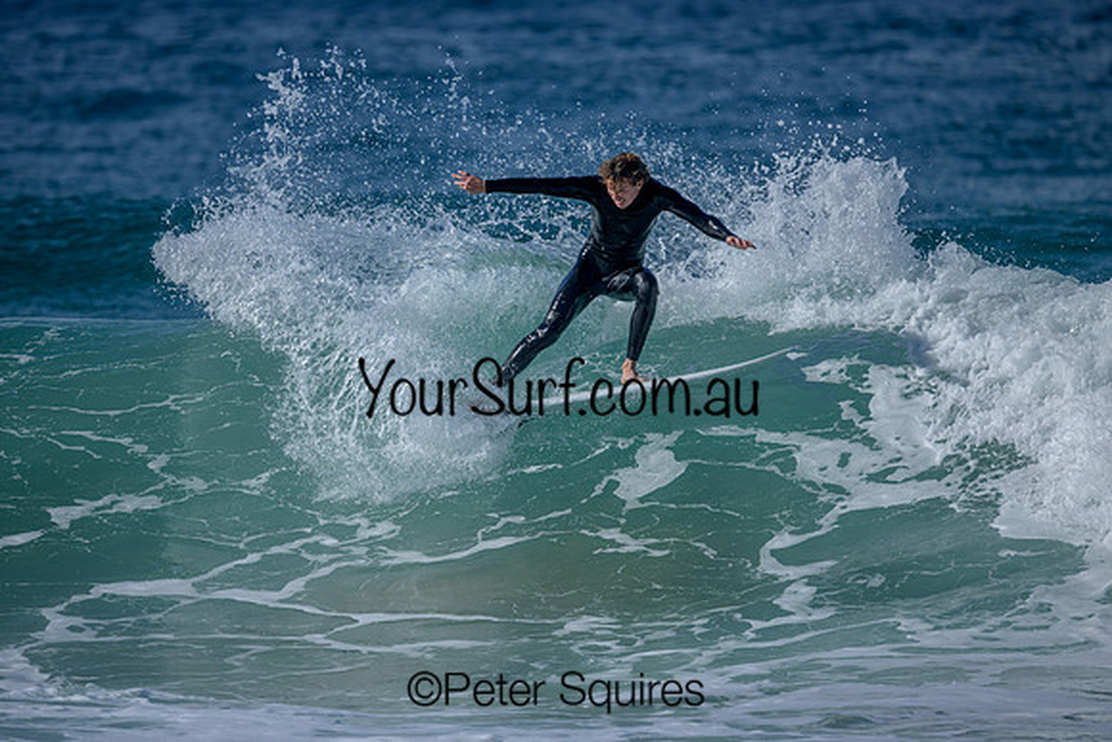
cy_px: 371
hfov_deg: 2.6
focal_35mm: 800
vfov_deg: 1.7
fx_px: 24716
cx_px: 556
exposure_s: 1/2000
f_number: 6.3
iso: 140
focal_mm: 800
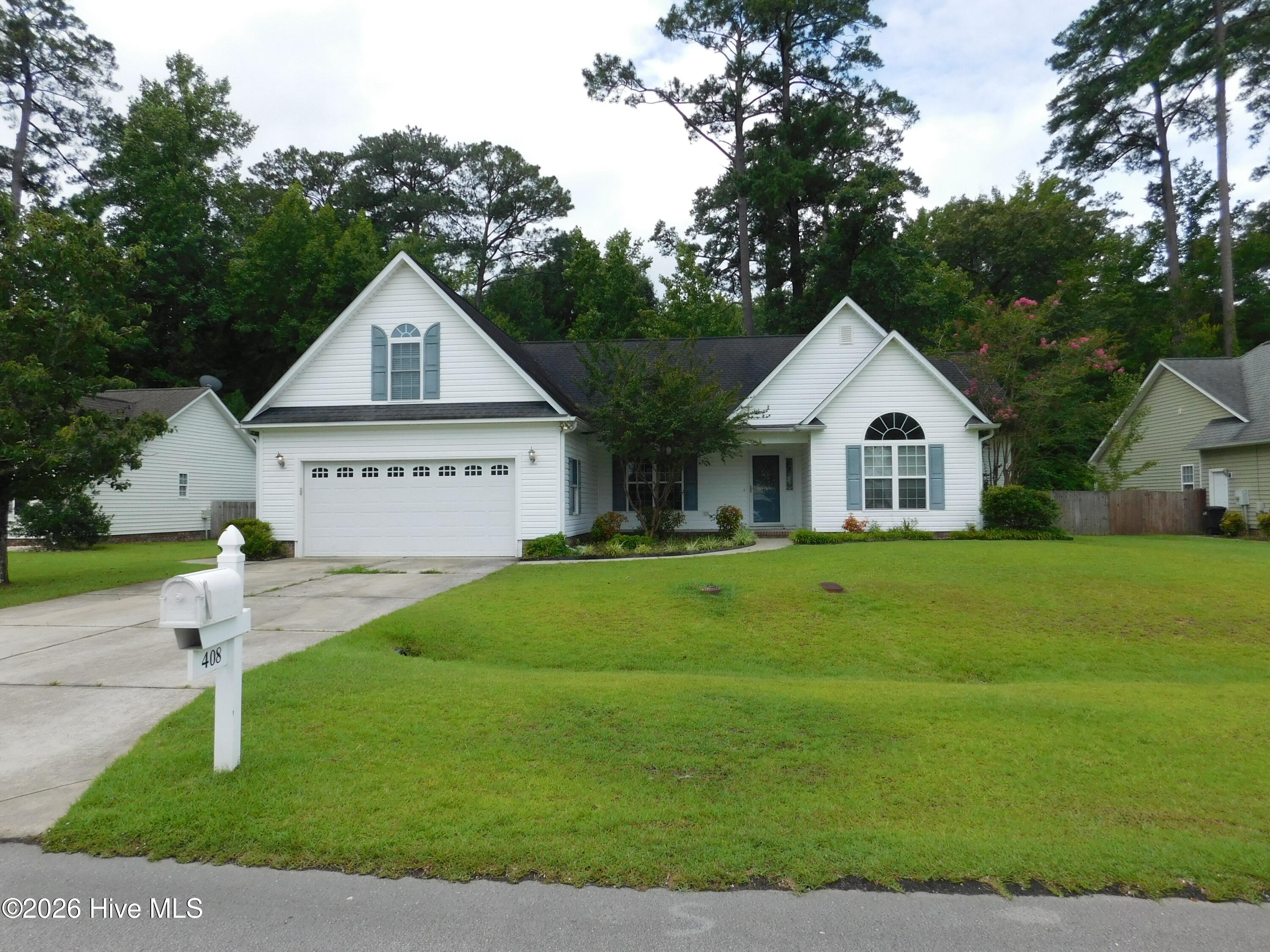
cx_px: 635
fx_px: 844
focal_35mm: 23
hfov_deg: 73.9
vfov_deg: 58.9
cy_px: 476
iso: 125
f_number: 6
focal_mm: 4
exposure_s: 1/400
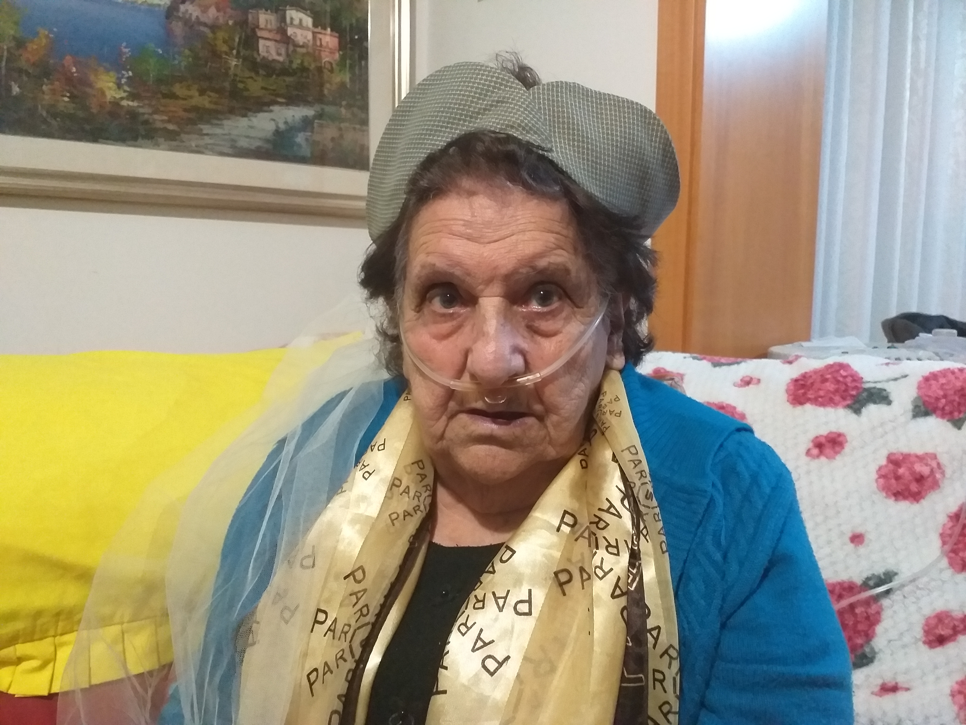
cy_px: 362
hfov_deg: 65.3
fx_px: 753
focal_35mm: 27
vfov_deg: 51.4
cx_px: 483
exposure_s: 1/25
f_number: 1.9
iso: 500
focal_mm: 3.6
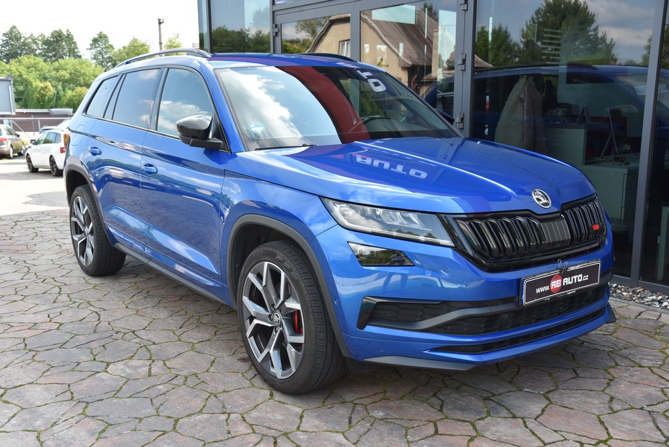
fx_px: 707
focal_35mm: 38
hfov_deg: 50.7
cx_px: 334
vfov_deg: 35.1
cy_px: 224
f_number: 7.1
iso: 500
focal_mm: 38
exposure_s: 1/200
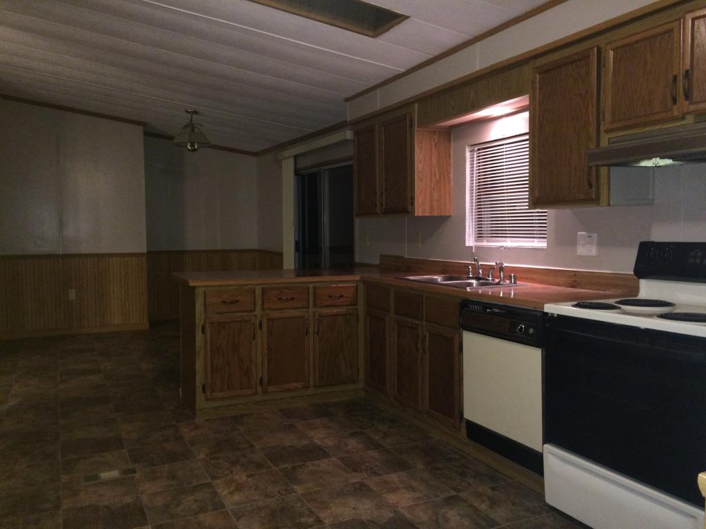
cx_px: 353
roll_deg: -0.2
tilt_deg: -3.5
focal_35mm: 29
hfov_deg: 61.7
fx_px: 591
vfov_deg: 48.2
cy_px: 264
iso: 200
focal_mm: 4.15
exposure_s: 1/16
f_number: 2.2
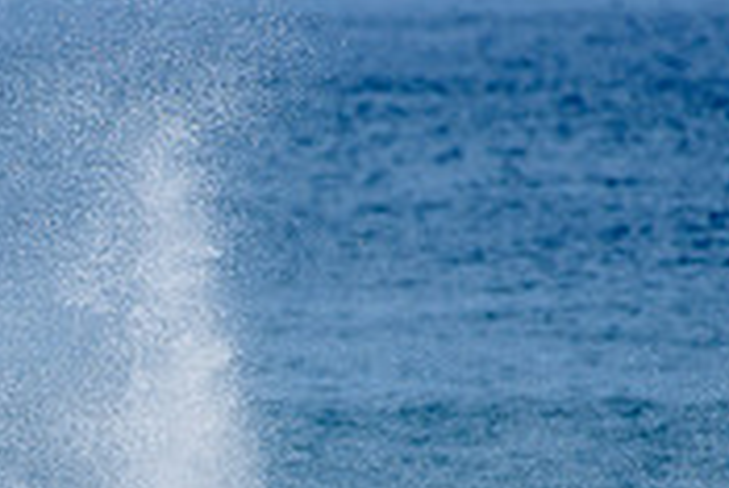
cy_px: 686
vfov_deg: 0.8
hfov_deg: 1.2
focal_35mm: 1657
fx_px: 33581
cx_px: -233
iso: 250
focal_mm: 500
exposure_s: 1/2500
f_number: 6.3
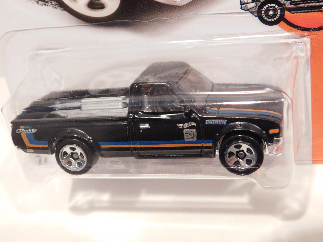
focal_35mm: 51
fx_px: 476
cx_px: 162
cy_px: 121
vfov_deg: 28.6
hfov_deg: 37.5
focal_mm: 9
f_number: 3.8
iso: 450
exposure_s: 1/8
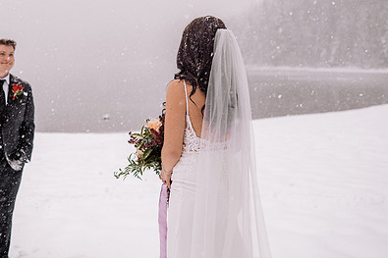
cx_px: 120
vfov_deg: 24.8
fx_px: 582
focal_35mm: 54
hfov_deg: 36.4
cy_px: 72
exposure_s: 1/200
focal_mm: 35
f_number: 2.5
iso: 100
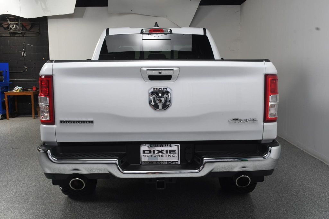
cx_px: 164
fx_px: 356
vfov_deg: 34.2
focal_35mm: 39
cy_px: 110
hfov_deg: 49.6
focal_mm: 26
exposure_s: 1/160
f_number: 11
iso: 100
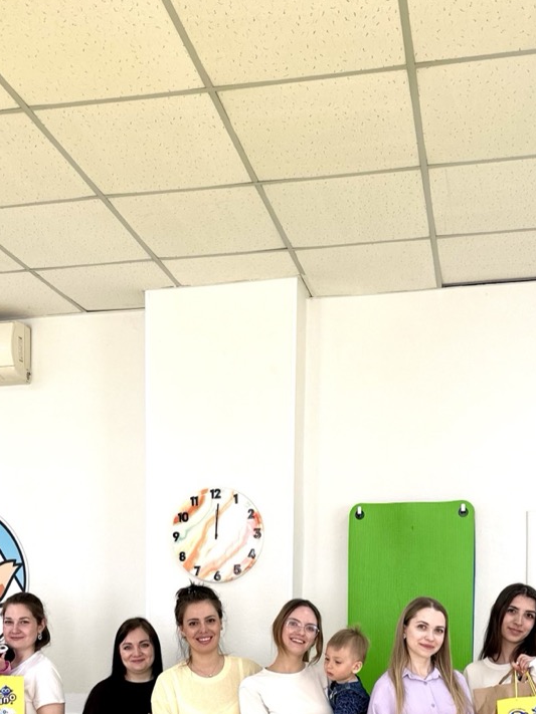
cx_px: 286
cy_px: 658
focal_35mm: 45
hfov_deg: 32.2
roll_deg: -0.4
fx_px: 929
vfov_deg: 38.8
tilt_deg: -0.5
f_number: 1.78
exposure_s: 1/121
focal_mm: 6.86
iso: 80
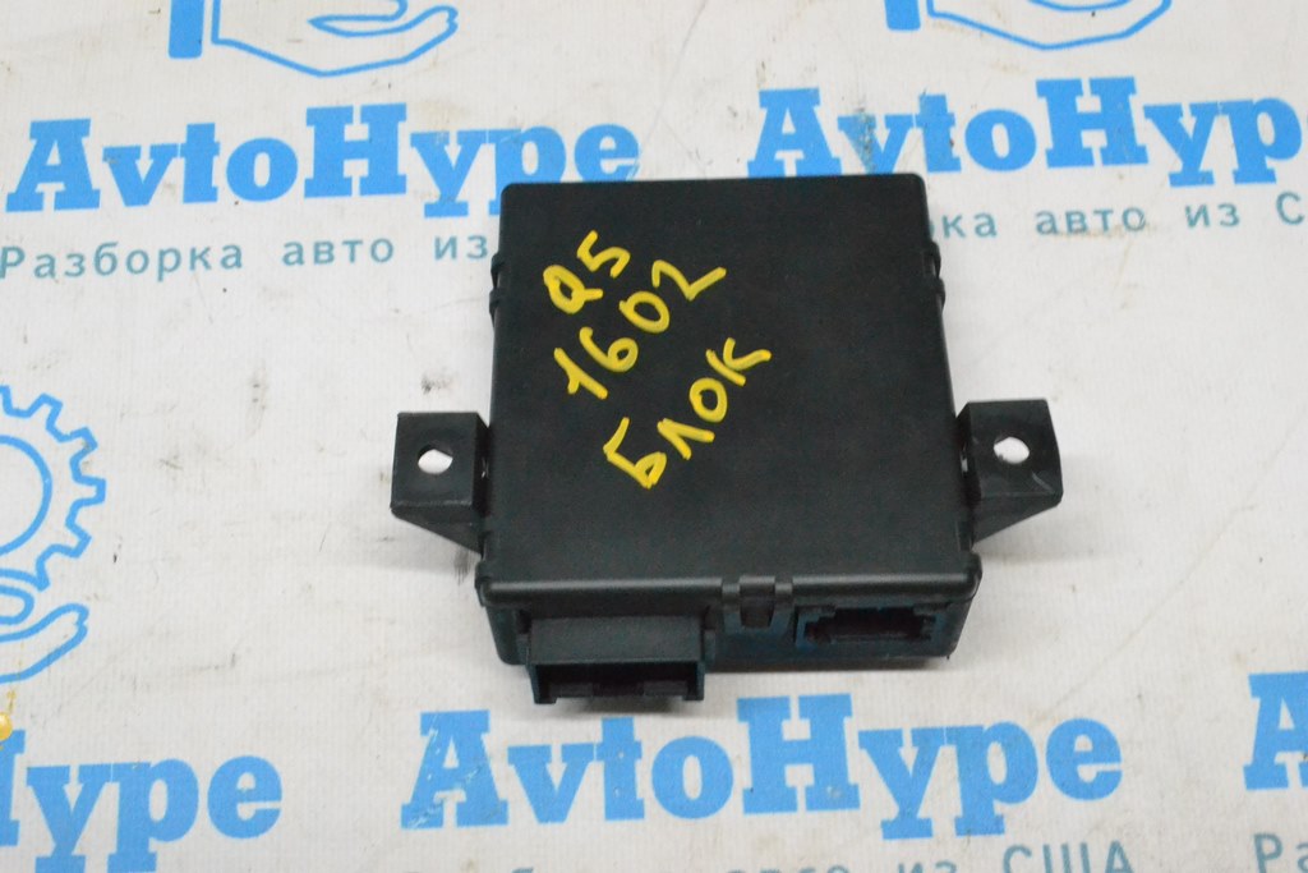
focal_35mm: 48
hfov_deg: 41.1
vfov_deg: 28.1
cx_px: 654
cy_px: 436
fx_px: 1744
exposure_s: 1/100
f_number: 13
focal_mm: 32
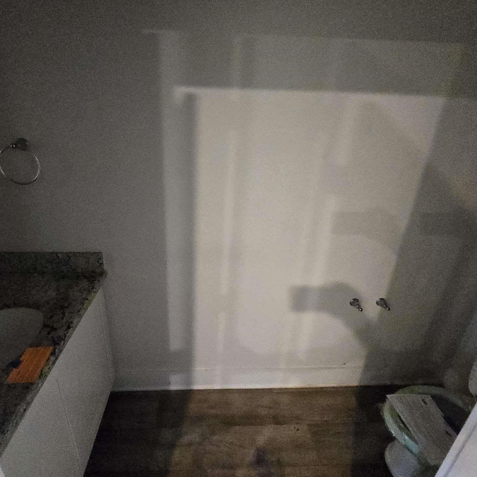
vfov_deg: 87.4
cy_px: 233
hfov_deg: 87.0
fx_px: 249
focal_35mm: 16
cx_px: 208
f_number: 2.2
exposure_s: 1/60
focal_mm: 2.2
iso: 1600
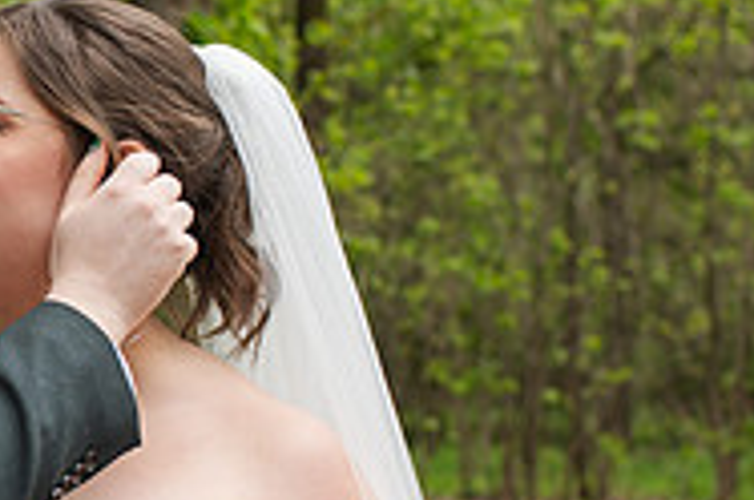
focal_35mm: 149
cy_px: 317
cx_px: -165
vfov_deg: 9.2
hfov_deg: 13.4
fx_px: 3115
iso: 100
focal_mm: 35
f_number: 3.5
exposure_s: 1/320
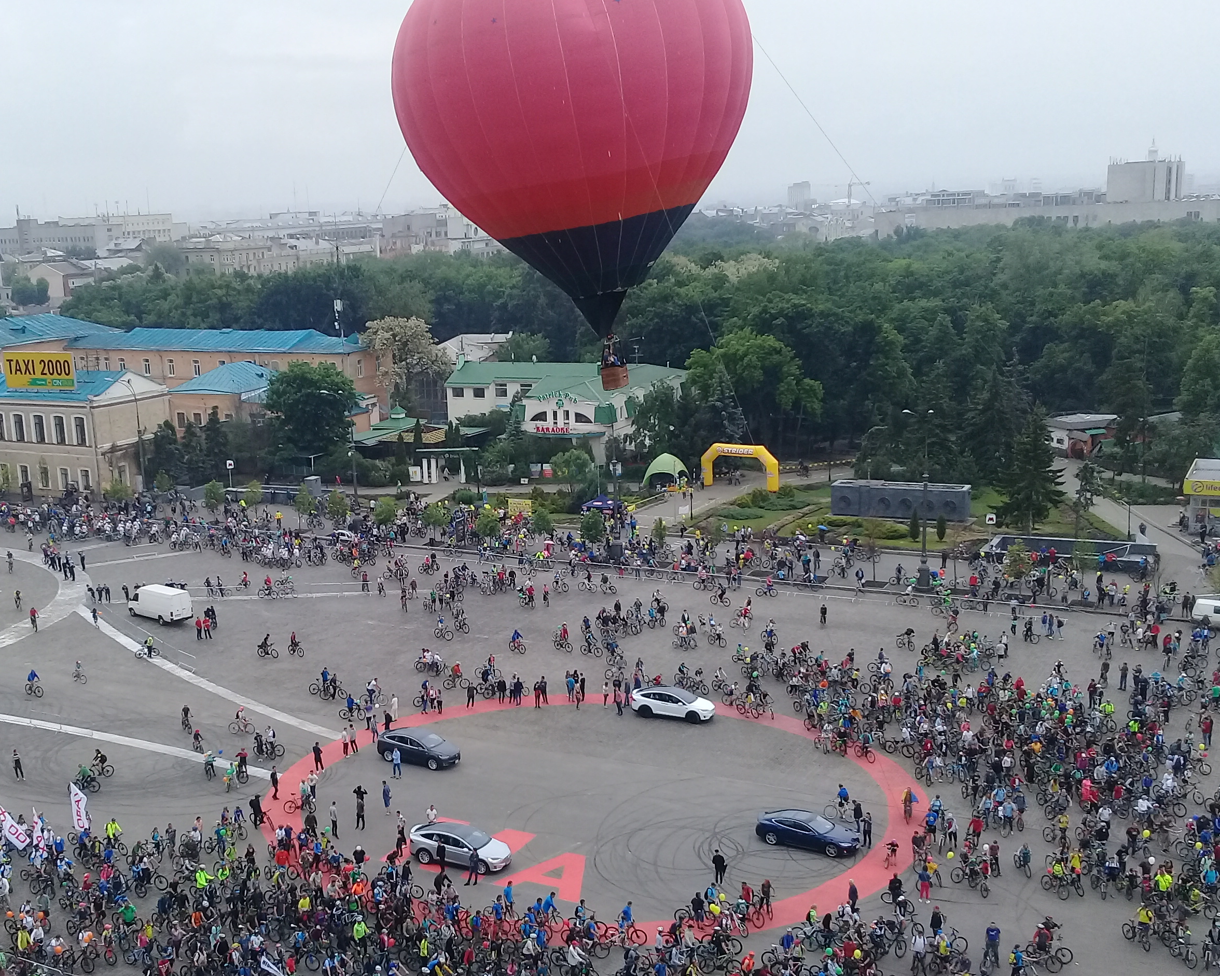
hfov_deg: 43.6
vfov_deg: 35.6
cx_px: 475
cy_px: 531
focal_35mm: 42
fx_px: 1516
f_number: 2.2
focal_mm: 3.3
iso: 50
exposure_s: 1/646
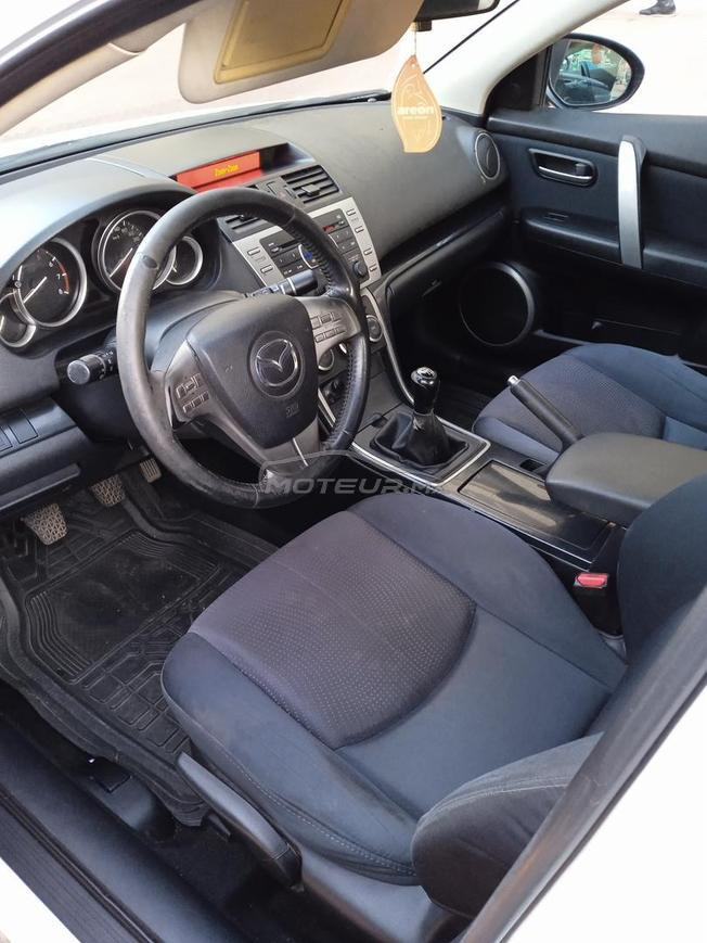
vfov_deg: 63.4
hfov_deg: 49.8
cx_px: 354
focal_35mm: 28
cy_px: 472
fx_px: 762
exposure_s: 1/13.3
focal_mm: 3.43
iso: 1092
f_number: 2.2
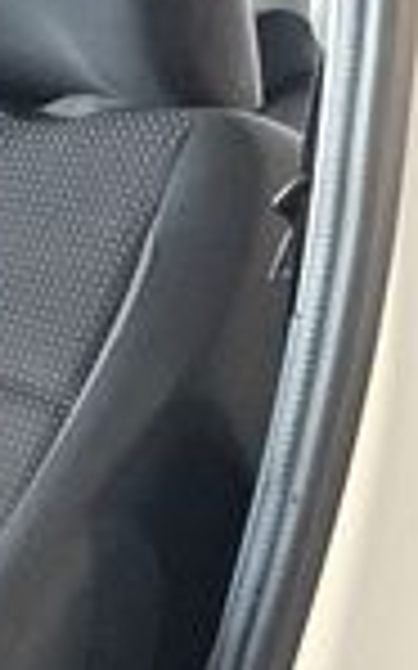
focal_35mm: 77
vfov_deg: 26.4
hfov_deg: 13.4
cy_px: 513
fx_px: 1405
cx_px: -517
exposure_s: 1/120
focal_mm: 5.4
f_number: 1.8
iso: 800
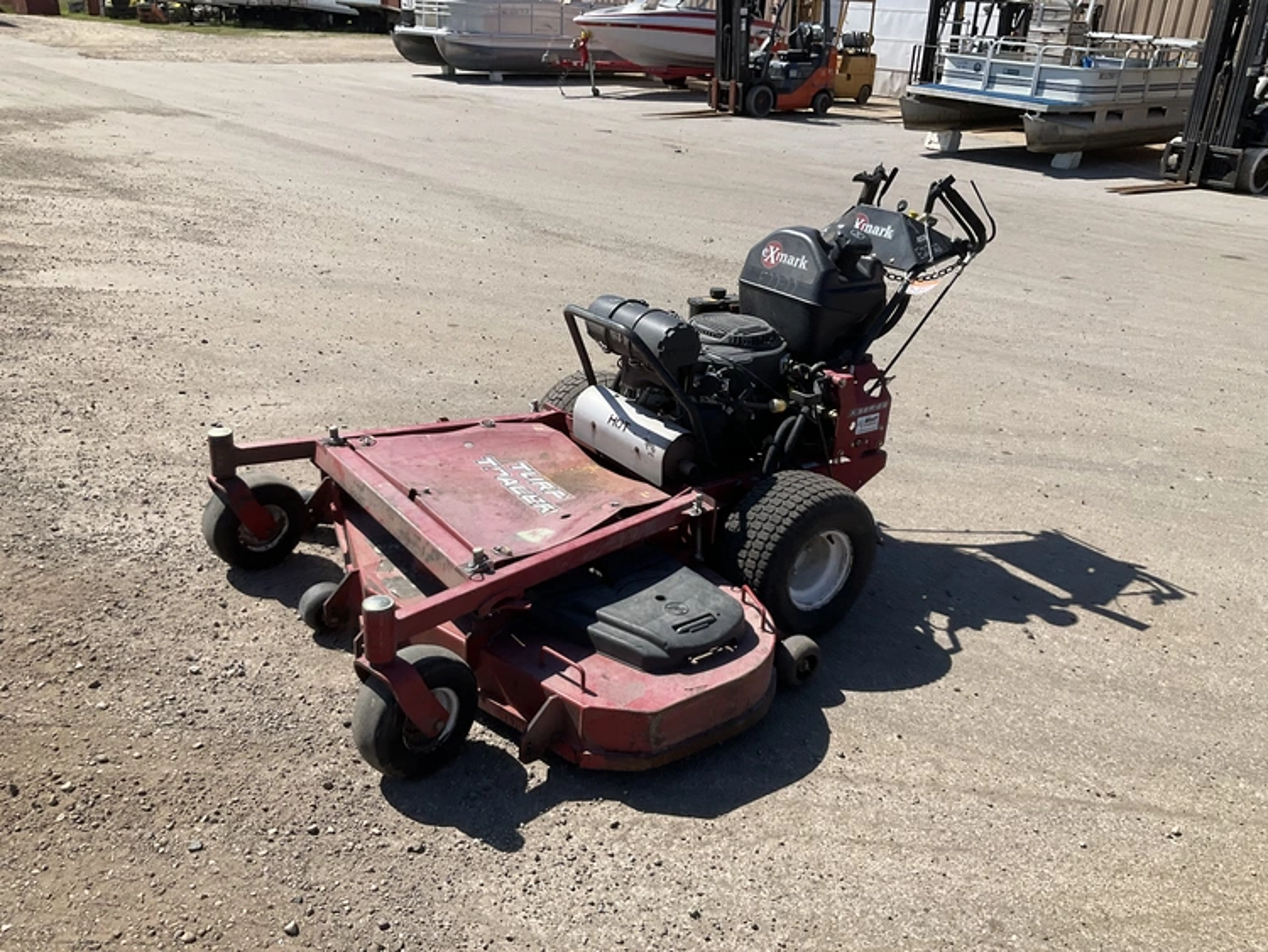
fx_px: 1063
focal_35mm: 29
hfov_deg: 61.6
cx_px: 634
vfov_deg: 48.3
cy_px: 476
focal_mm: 3
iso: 25
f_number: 1.8
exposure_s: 1/1626
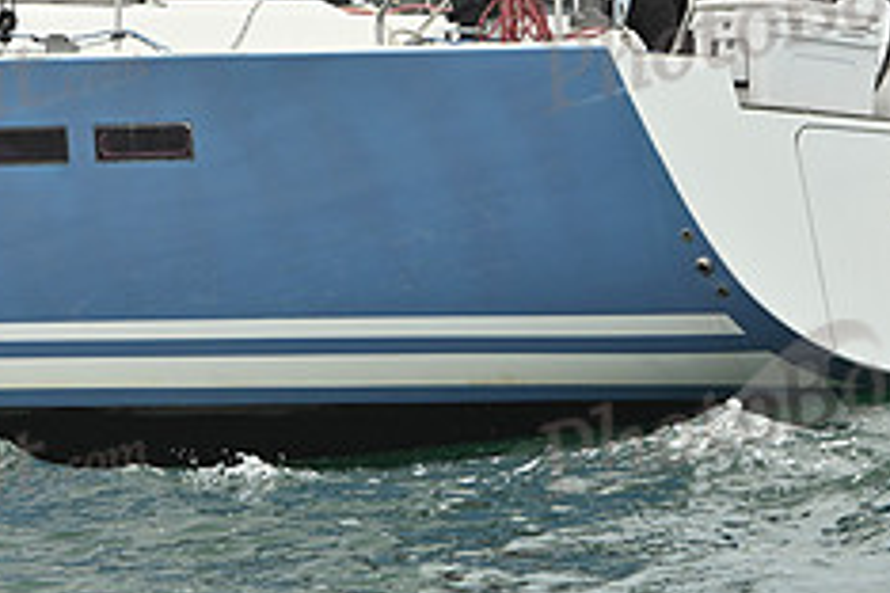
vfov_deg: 4.4
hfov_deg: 6.6
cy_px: -131
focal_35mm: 310
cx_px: 346
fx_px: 7663
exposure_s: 1/1000
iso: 320
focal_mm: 125
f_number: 10
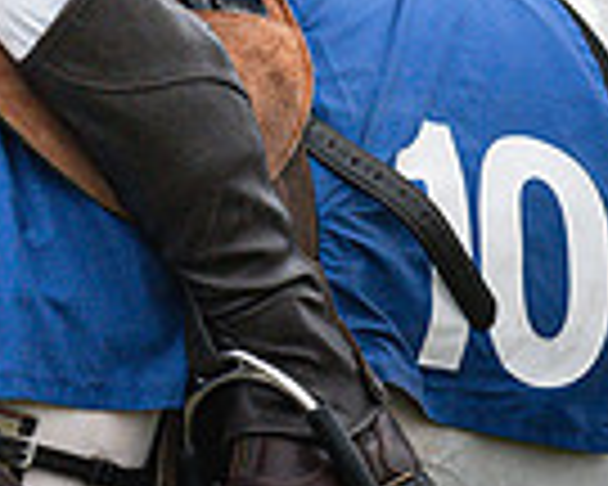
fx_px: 17113
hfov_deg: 2.0
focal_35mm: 951
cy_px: -400
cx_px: -538
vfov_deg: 1.6
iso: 640
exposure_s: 1/1150
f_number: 2.2
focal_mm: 135
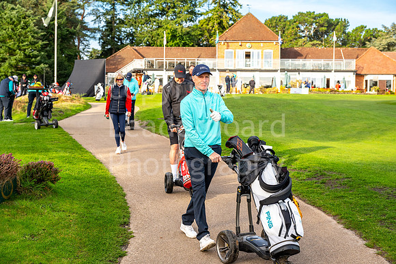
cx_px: 198
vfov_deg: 24.2
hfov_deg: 35.6
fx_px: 616
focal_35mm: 56
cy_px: 132
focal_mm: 56
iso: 500
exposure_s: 1/1000
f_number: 5
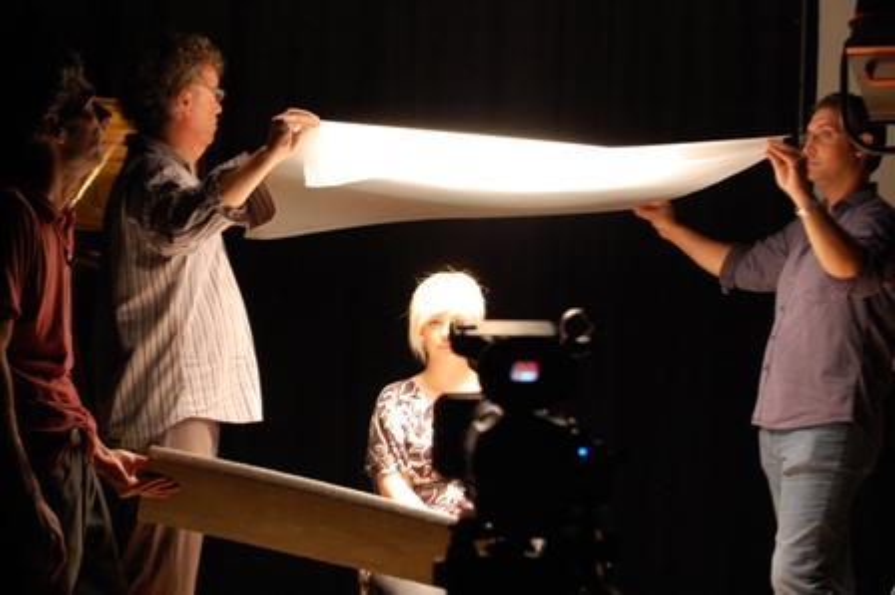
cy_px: 298
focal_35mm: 82
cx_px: 448
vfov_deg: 16.5
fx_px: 2049
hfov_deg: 24.6
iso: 800
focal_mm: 55
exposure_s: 1/8
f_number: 5.6
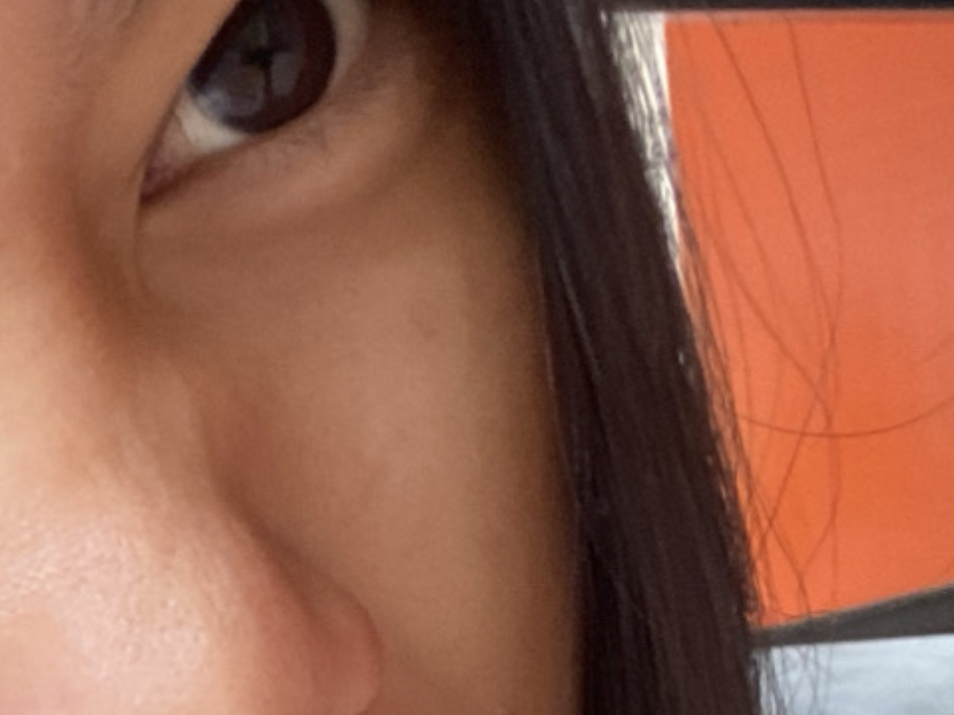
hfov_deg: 19.1
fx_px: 2645
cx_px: -253
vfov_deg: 14.4
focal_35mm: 96
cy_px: 1072
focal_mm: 2.71
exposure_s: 1/60
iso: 125
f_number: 2.2
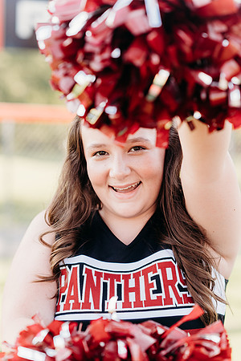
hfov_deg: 16.1
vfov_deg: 23.9
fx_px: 853
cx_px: 120
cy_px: 180
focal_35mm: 85
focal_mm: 85
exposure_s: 1/500
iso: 200
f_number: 2.8
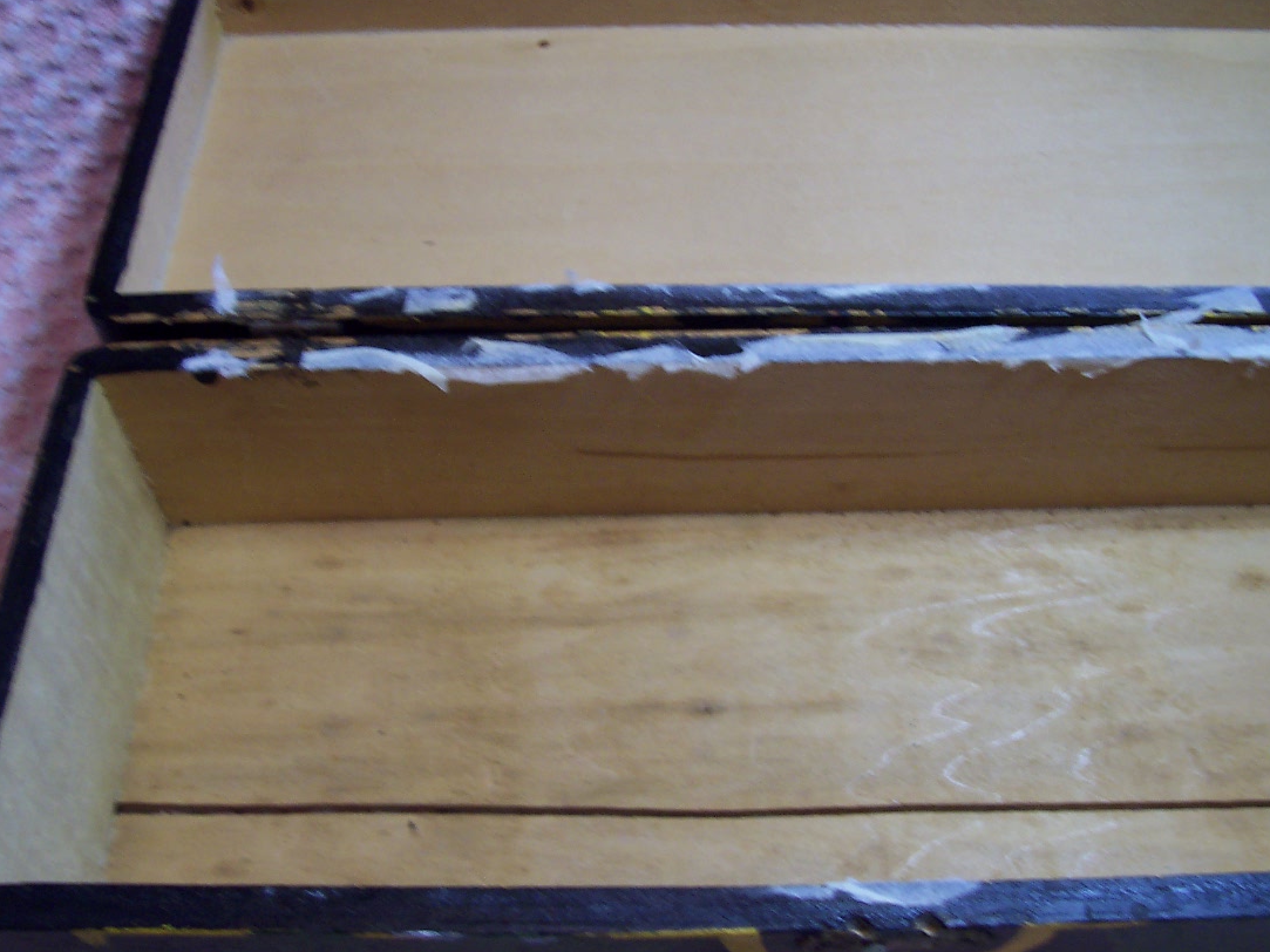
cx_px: 682
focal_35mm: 41
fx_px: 1504
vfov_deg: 35.1
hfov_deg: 45.7
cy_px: 487
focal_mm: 5.6
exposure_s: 1/30
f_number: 2.8
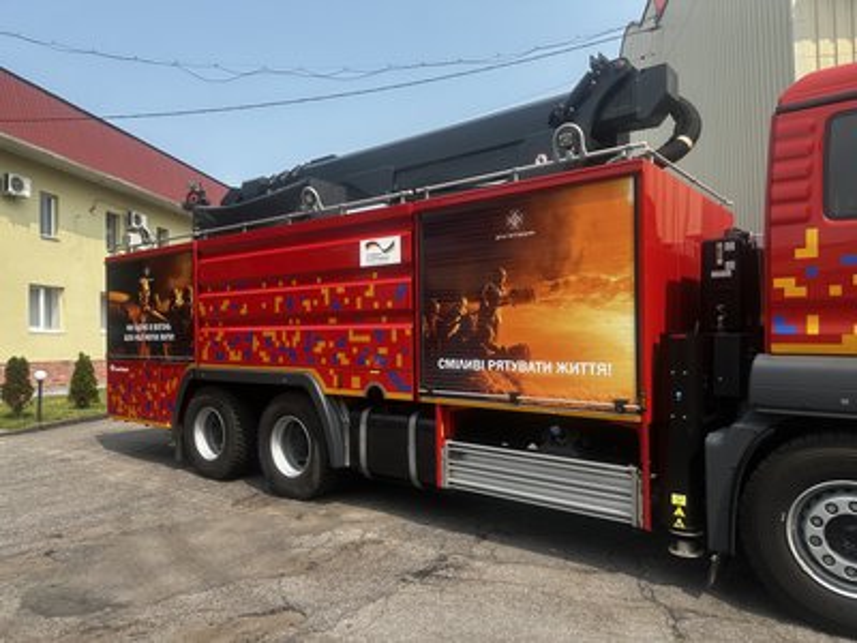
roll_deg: +1.6
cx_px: 428
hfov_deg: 71.6
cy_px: 322
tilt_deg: +1.8
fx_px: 594
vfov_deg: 56.8
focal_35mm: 24
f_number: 1.78
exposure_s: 1/2660
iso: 80
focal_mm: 6.86
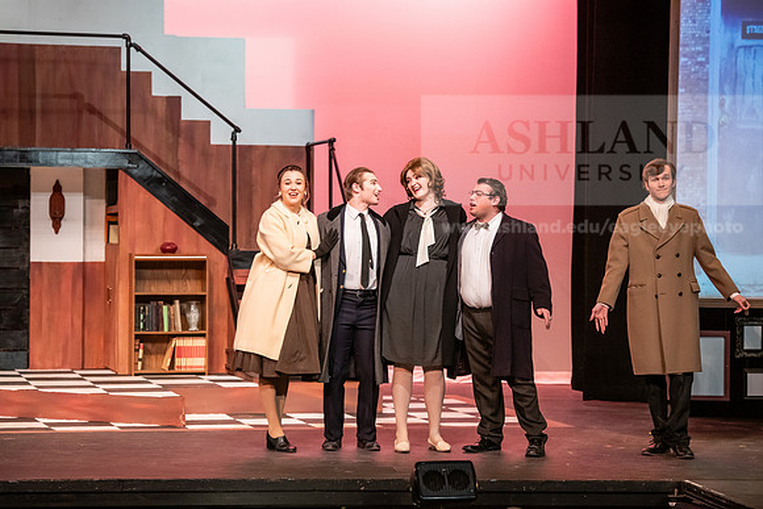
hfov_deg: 18.6
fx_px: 2332
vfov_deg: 12.5
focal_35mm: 110
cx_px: 382
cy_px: 254
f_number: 3.5
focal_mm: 110
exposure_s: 1/200
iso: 3200
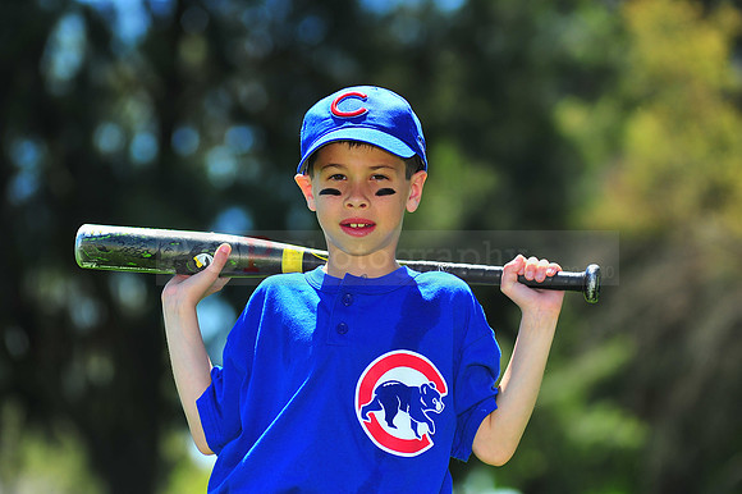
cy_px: 247
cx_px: 371
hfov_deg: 11.4
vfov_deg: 7.6
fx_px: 3708
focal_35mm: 180
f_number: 5
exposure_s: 1/800
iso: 200
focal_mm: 180
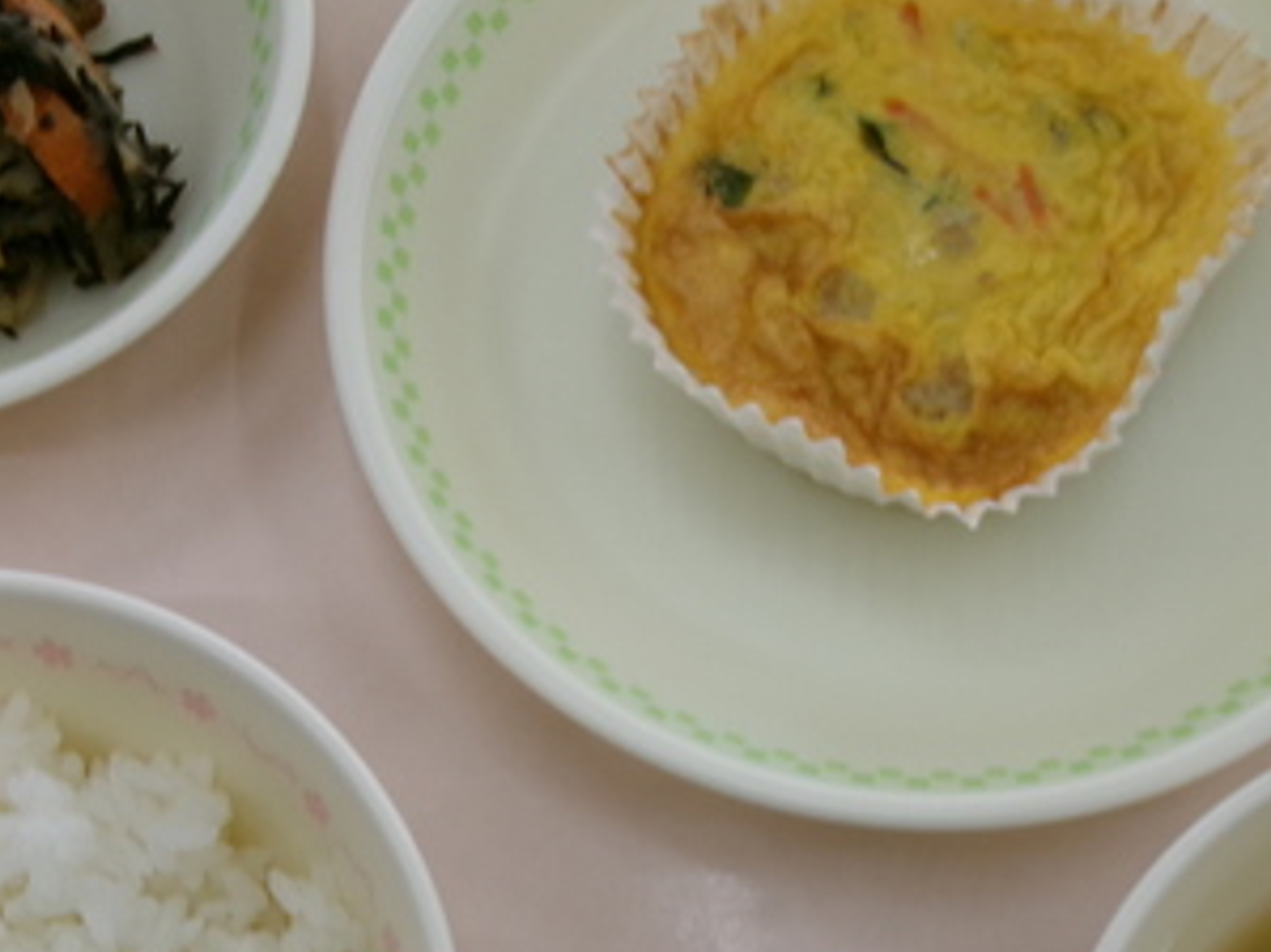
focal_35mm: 60
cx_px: 710
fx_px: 2202
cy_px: 710
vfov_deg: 24.1
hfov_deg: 32.2
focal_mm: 5.1
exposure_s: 1/45
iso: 100
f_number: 3.9
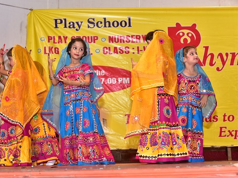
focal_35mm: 60
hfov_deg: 32.2
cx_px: 107
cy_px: 89
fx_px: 412
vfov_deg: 24.4
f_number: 6.3
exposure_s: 1/125
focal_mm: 55
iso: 1600
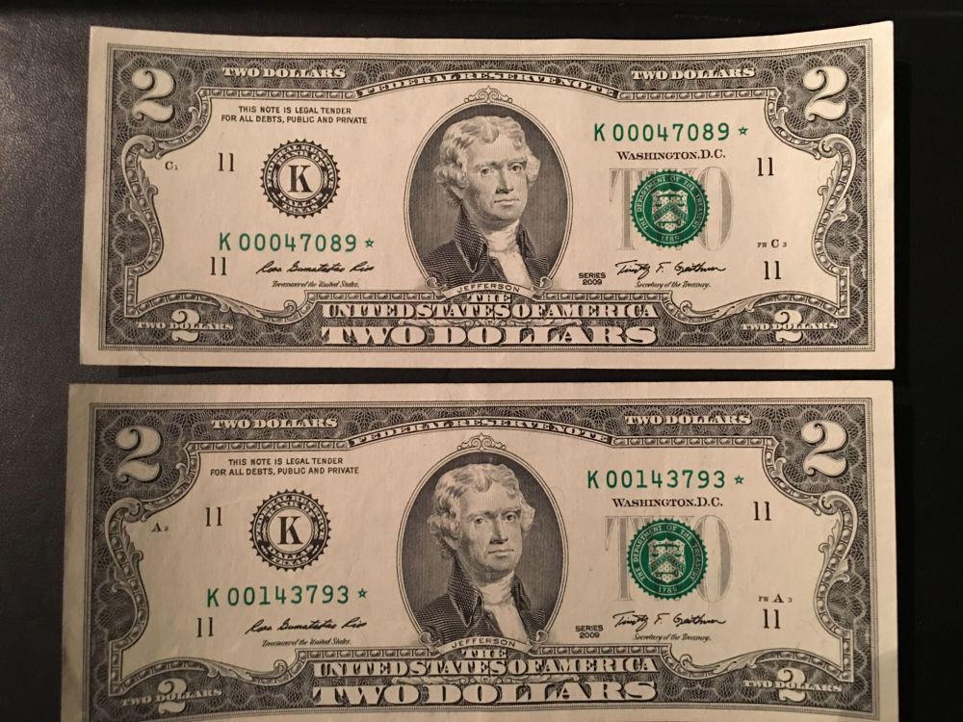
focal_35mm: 29
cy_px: 361
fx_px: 807
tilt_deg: -87.4
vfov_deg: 48.2
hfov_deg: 61.7
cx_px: 482
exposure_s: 1/4
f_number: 2.2
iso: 125
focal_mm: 4.15
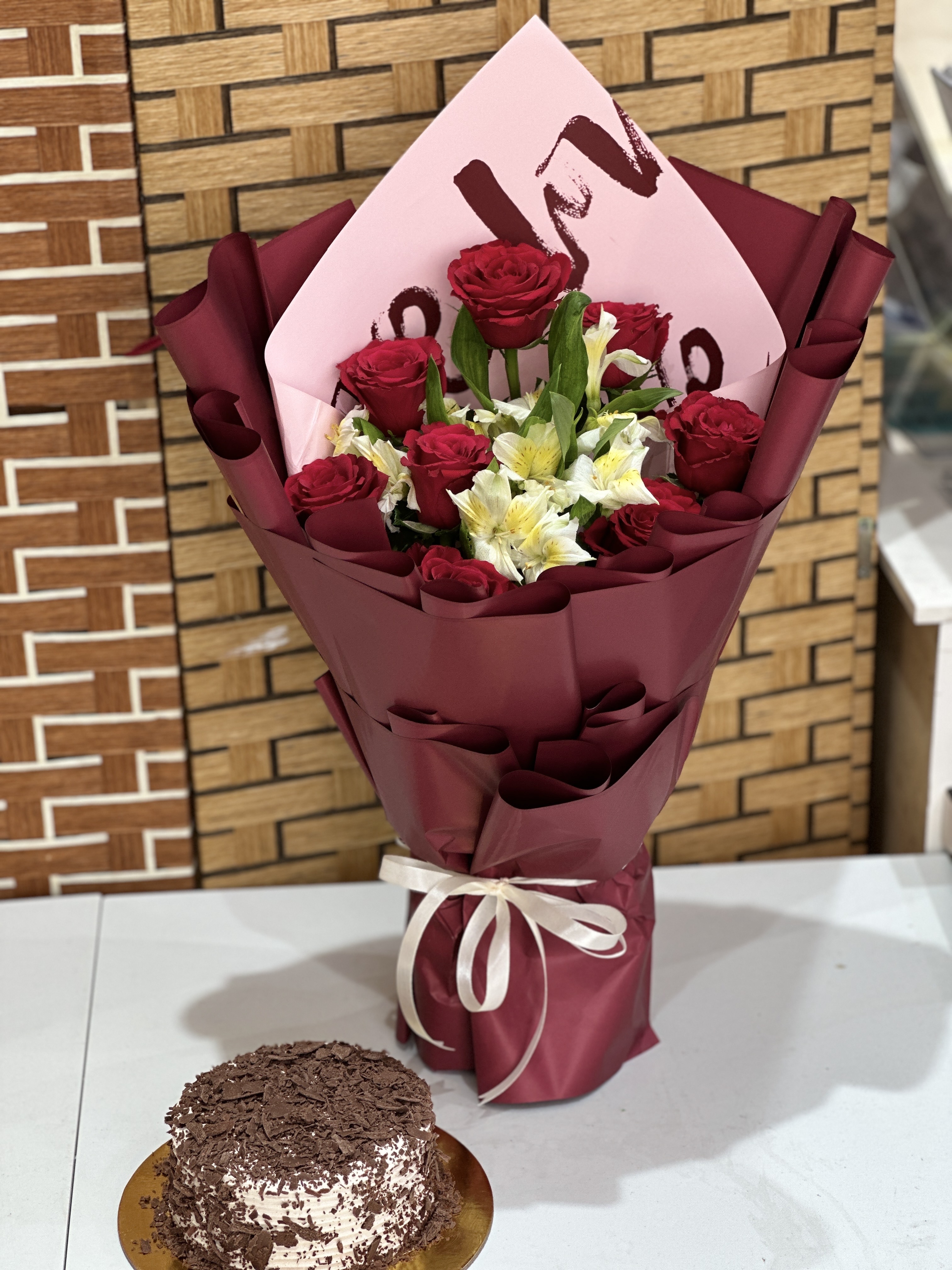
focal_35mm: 77
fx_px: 2824
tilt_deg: -24.7
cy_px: 635
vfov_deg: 25.3
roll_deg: +1.1
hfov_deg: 19.1
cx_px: 476
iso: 64
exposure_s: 1/120
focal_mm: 9
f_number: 2.8
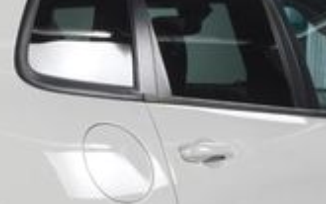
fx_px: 1155
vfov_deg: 10.0
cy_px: 226
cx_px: -53
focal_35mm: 130
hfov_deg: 15.5
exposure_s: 1/160
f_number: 10
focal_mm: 22
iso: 100
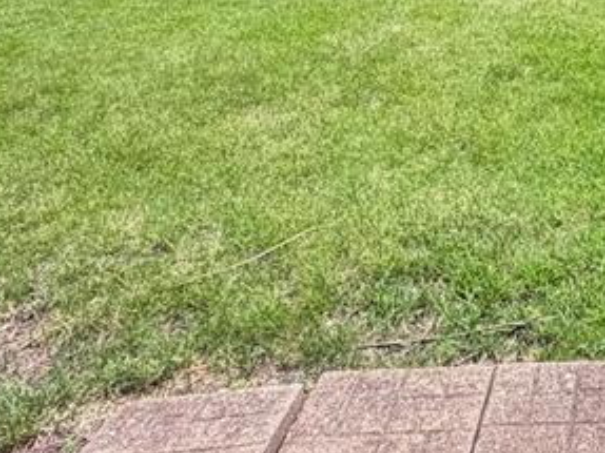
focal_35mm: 50
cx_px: 715
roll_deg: -1.0
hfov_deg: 32.1
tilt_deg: -8.4
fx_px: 874
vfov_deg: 25.7
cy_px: -105
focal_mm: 2.22
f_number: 2.2
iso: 50
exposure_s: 1/502
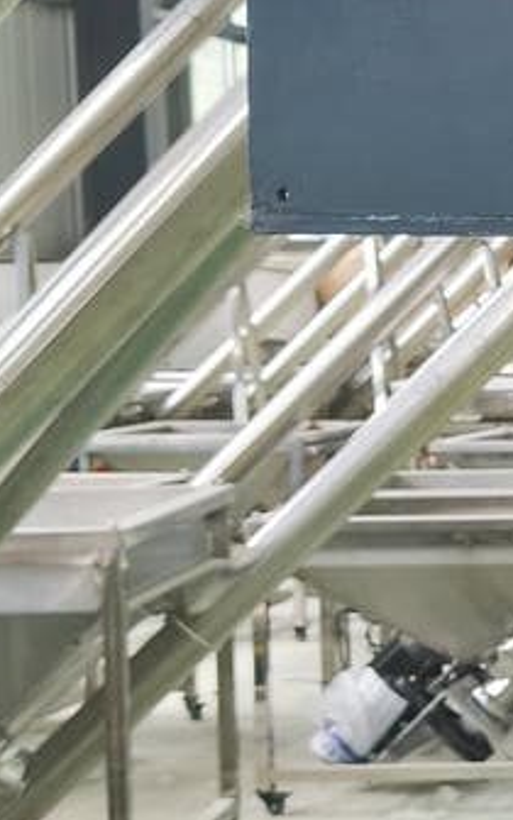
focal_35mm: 116
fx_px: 2595
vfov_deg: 18.0
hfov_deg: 9.7
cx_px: 1329
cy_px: 447
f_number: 1.88
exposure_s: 1/100
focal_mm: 5.56
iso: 80
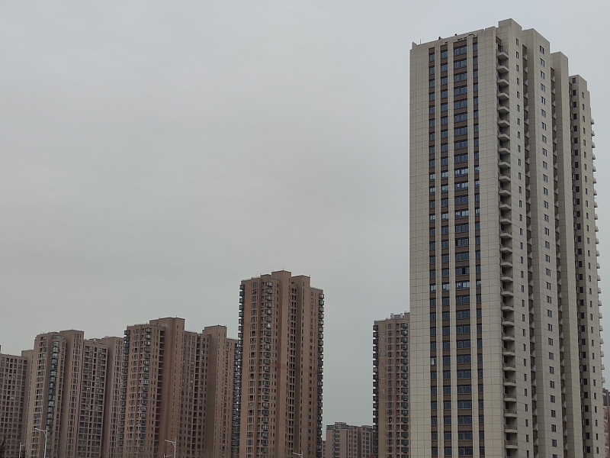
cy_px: 229
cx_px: 305
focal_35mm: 62
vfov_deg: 23.7
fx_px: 1093
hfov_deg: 31.2
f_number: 1.69
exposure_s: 1/1861
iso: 50
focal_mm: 6.72
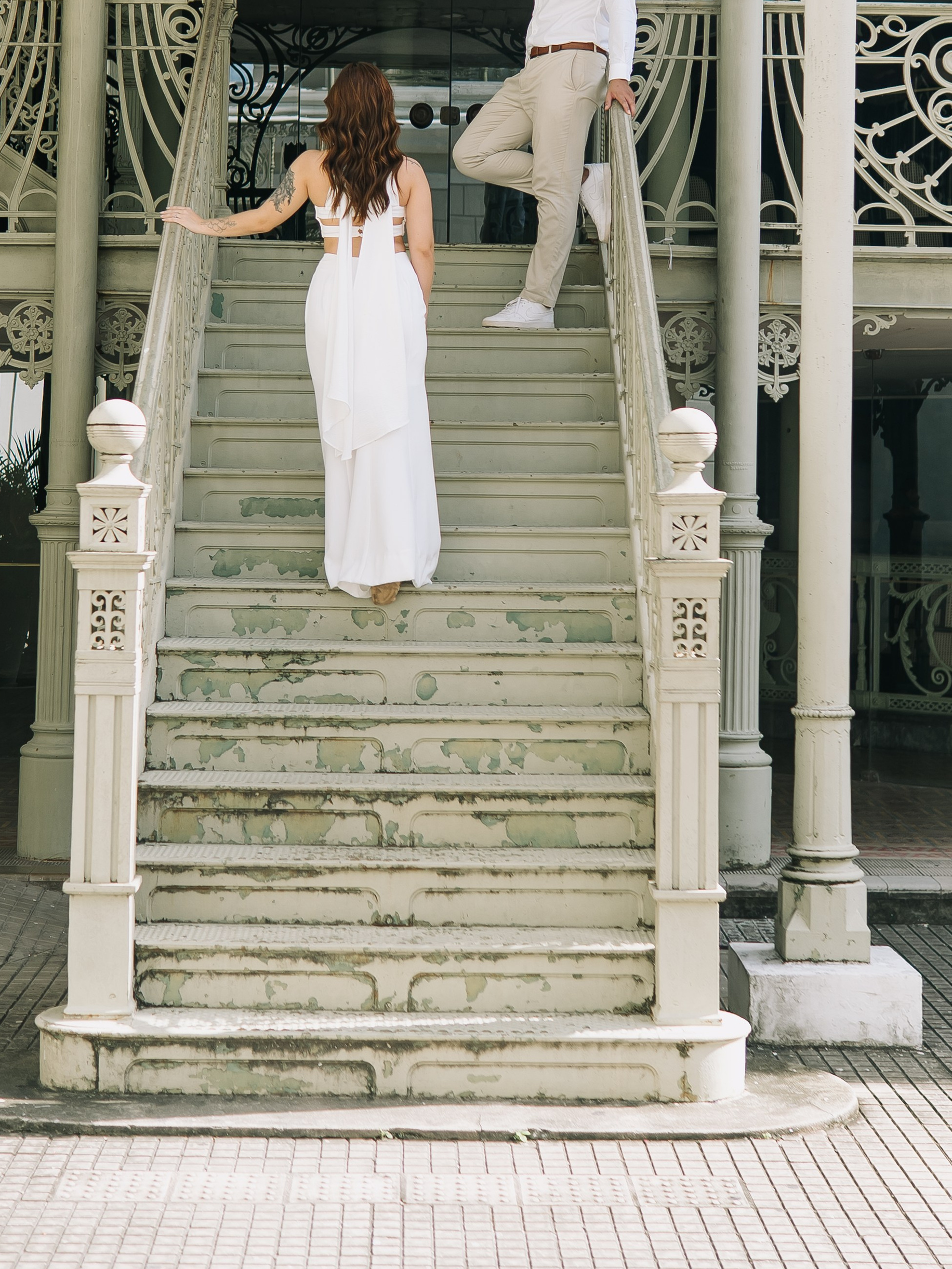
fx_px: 2494
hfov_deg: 21.6
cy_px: 346
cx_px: 447
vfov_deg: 28.2
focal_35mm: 68
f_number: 2.5
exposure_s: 1/320
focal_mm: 30
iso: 100
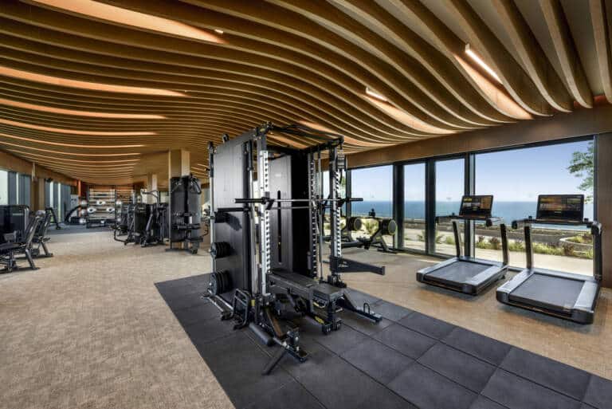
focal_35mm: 14
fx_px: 238
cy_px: 204
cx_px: 306
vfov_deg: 81.3
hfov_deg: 104.2
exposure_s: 1/8
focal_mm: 14
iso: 100
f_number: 11
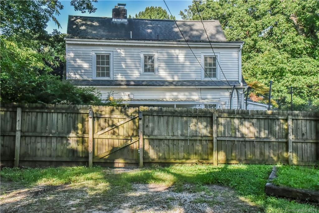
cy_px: 106
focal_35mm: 38
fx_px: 337
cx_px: 160
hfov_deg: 50.7
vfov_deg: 35.1
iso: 4000
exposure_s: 1/250
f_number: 16
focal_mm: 38
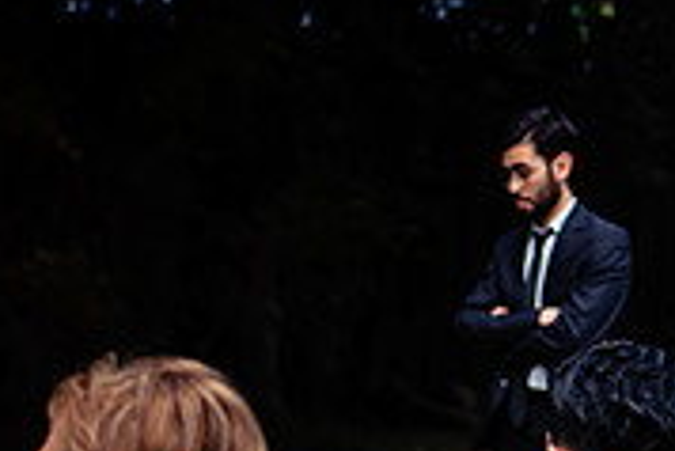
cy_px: 214
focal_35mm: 262
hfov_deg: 7.7
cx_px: 963
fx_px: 4916
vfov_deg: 5.3
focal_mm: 70
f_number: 2.8
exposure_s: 1/160
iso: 320
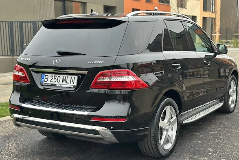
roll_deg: -0.2
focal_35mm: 51
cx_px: 122
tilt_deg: -8.1
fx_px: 339
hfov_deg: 38.9
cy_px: 83
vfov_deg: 26.5
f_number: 1.78
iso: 80
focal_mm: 6.86
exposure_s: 1/295
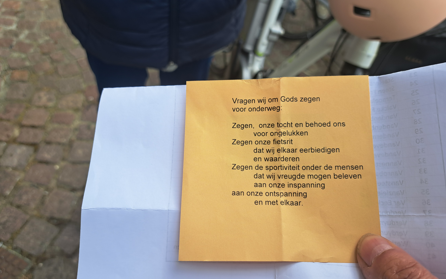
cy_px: 145
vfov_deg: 47.6
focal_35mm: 26
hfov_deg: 70.4
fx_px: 316
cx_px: 223
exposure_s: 1/452
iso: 50
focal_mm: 5.23
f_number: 1.8
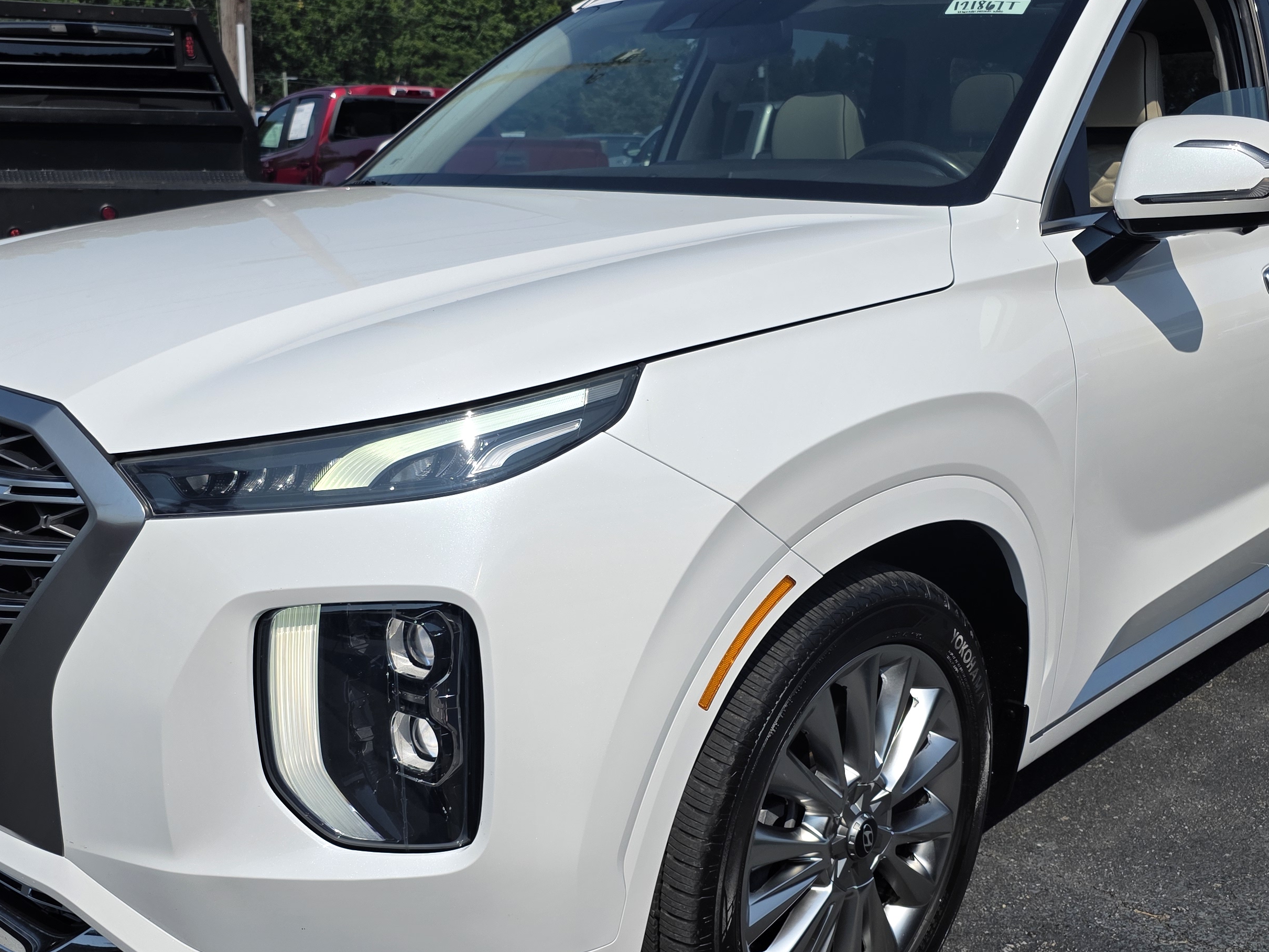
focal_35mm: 38
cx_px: 601
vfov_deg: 37.6
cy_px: 579
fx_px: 1393
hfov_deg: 49.0
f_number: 1.7
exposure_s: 1/7944
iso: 64
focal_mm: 6.3
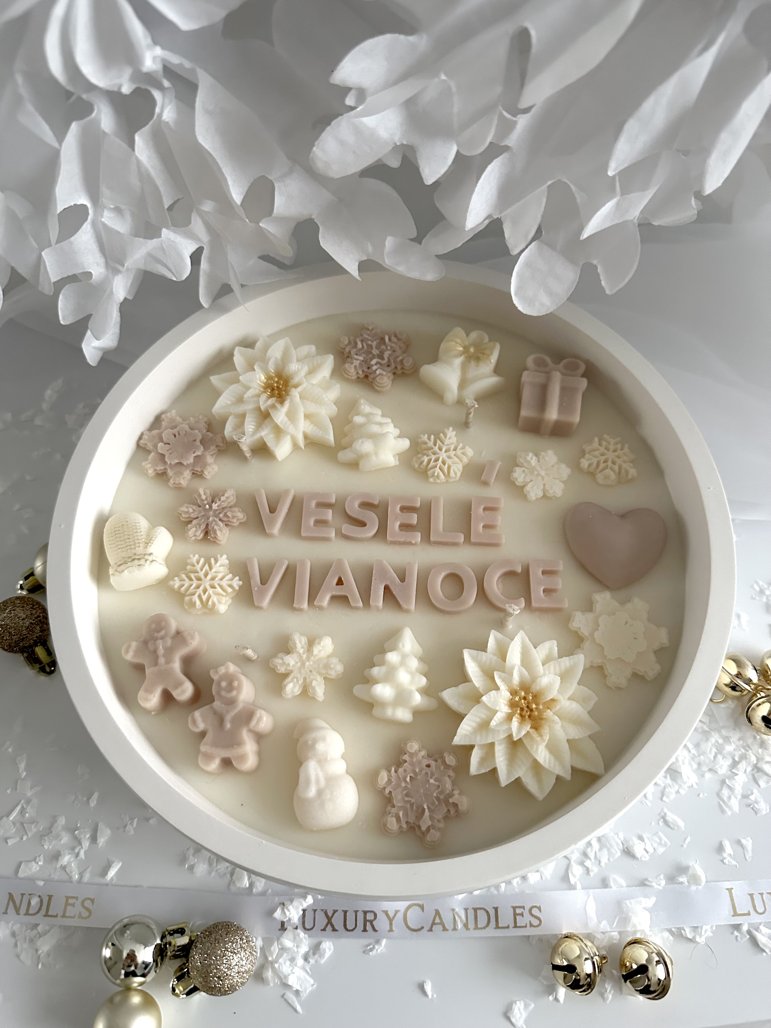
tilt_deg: -66.2
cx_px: 386
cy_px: 514
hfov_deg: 56.8
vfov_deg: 71.6
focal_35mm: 24
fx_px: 713
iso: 500
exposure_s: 1/60
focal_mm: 6.86
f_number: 1.78
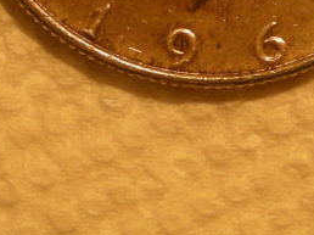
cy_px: -181
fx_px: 2673
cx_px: 220
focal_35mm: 295
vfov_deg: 5.0
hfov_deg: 6.7
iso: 76
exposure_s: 1/50.2
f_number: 3.9
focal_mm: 12.3
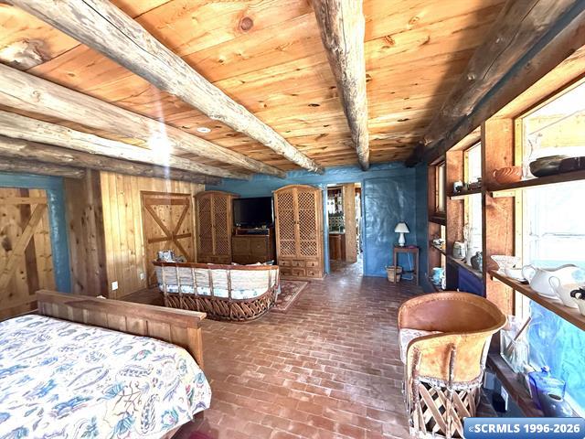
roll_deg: +2.5
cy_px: 220
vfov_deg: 85.7
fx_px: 237
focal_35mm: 14
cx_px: 292
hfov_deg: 102.1
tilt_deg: -2.8
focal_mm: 2.22
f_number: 2.2
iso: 800
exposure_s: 1/60
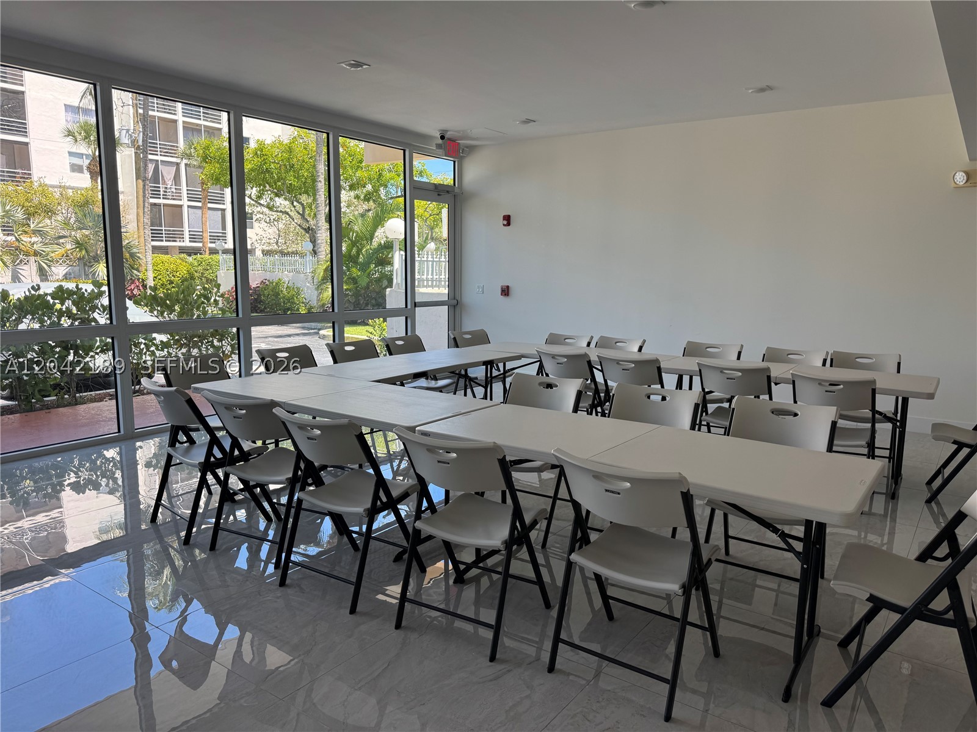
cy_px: 366
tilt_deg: -9.4
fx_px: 677
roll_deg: -1.6
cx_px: 488
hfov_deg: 71.6
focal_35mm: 24
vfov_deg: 56.8
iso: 80
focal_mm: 6.76
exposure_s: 1/285
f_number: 1.78
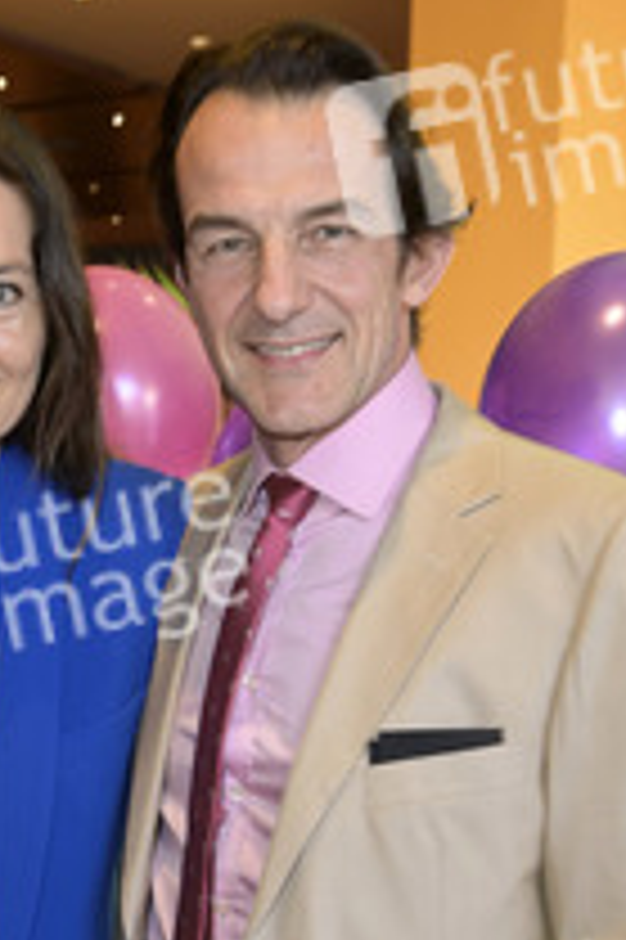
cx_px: 149
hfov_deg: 20.7
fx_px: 1698
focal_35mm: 65
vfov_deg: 29.9
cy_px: 805
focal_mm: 34
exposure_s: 1/40
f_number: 5.6
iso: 1250
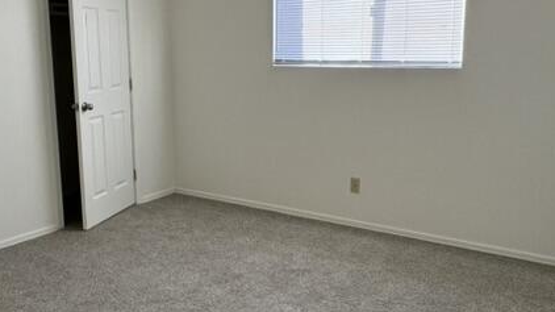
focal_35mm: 37
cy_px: 146
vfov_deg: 31.9
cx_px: 246
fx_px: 544
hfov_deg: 53.9
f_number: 2.2
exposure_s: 1/99
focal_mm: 2.22
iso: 100
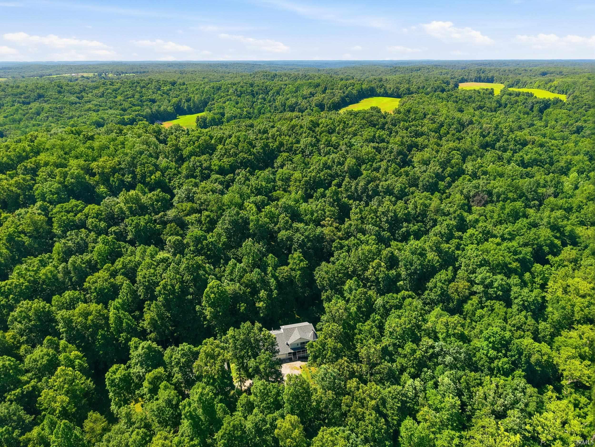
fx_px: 413
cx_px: 298
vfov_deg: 56.8
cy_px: 224
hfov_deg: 71.6
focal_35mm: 24
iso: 310
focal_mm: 8.7
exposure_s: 1/4000
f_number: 1.8
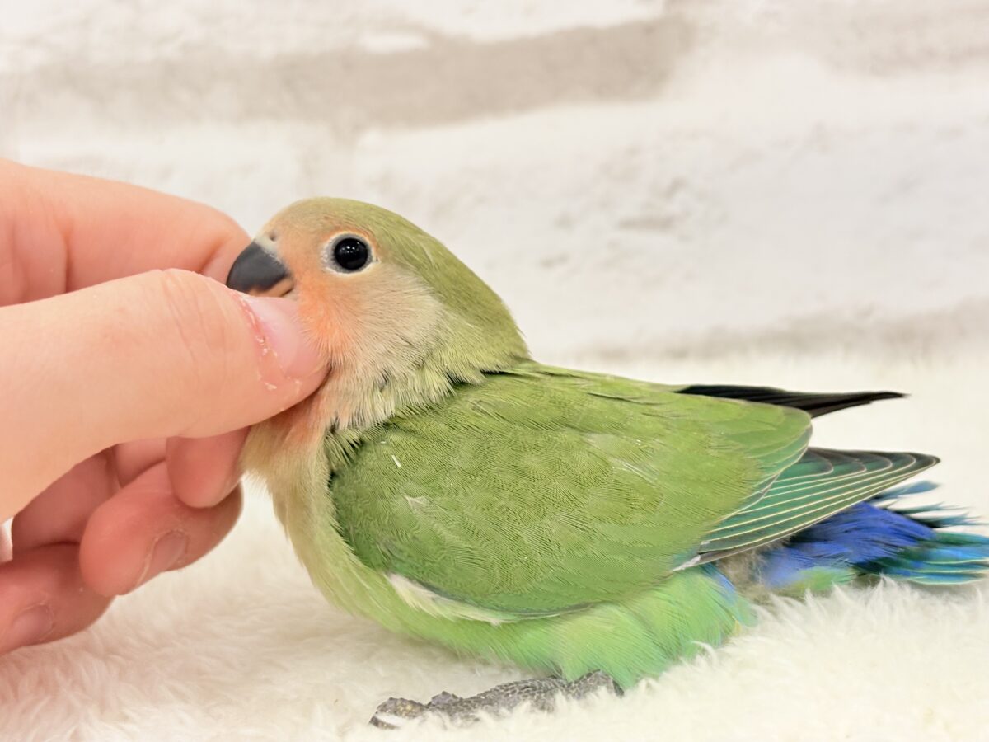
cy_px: 371
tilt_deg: -10.8
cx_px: 494
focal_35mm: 52
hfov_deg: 36.8
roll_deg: +5.9
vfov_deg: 28.0
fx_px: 1486
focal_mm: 5.96
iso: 100
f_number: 1.6
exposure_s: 1/50
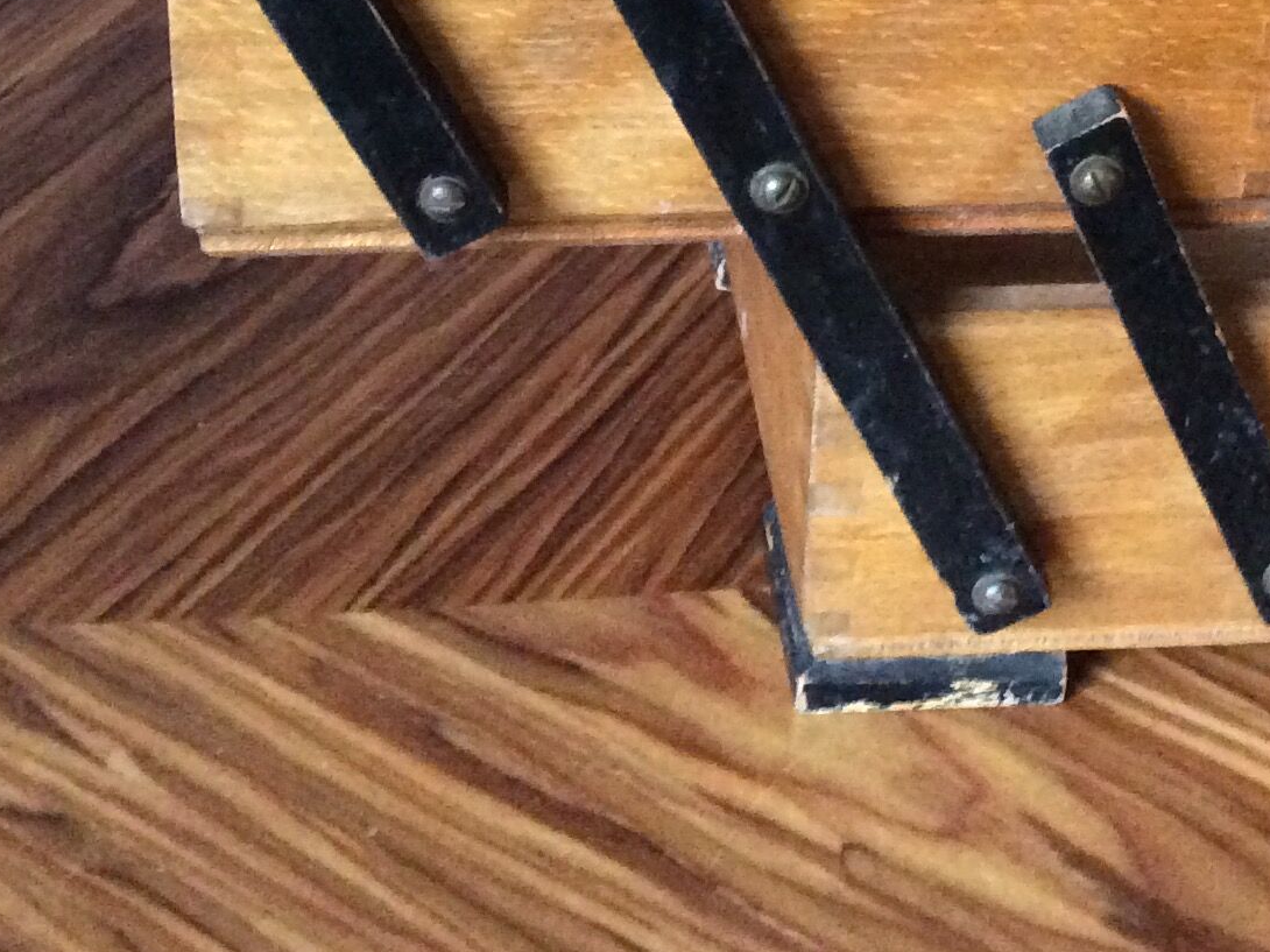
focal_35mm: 76
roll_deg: -2.4
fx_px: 2788
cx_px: 772
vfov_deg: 18.5
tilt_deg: -25.1
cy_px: -129
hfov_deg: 25.6
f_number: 2.4
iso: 400
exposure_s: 1/17
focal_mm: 3.3
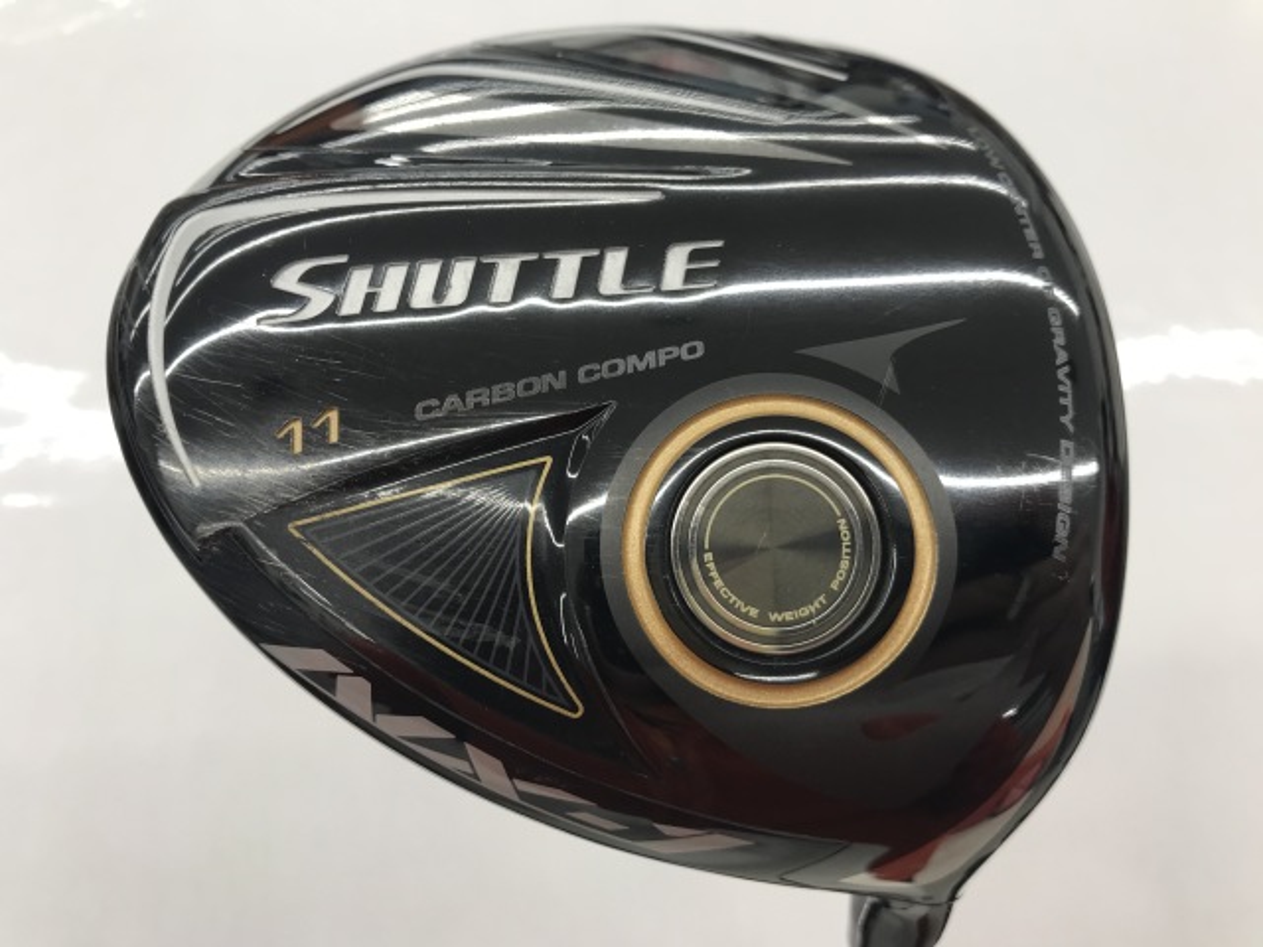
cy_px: 474
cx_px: 632
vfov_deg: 49.7
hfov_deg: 63.4
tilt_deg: -63.8
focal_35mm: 28
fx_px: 1022
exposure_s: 1/60
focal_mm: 3.99
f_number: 1.8
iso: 25
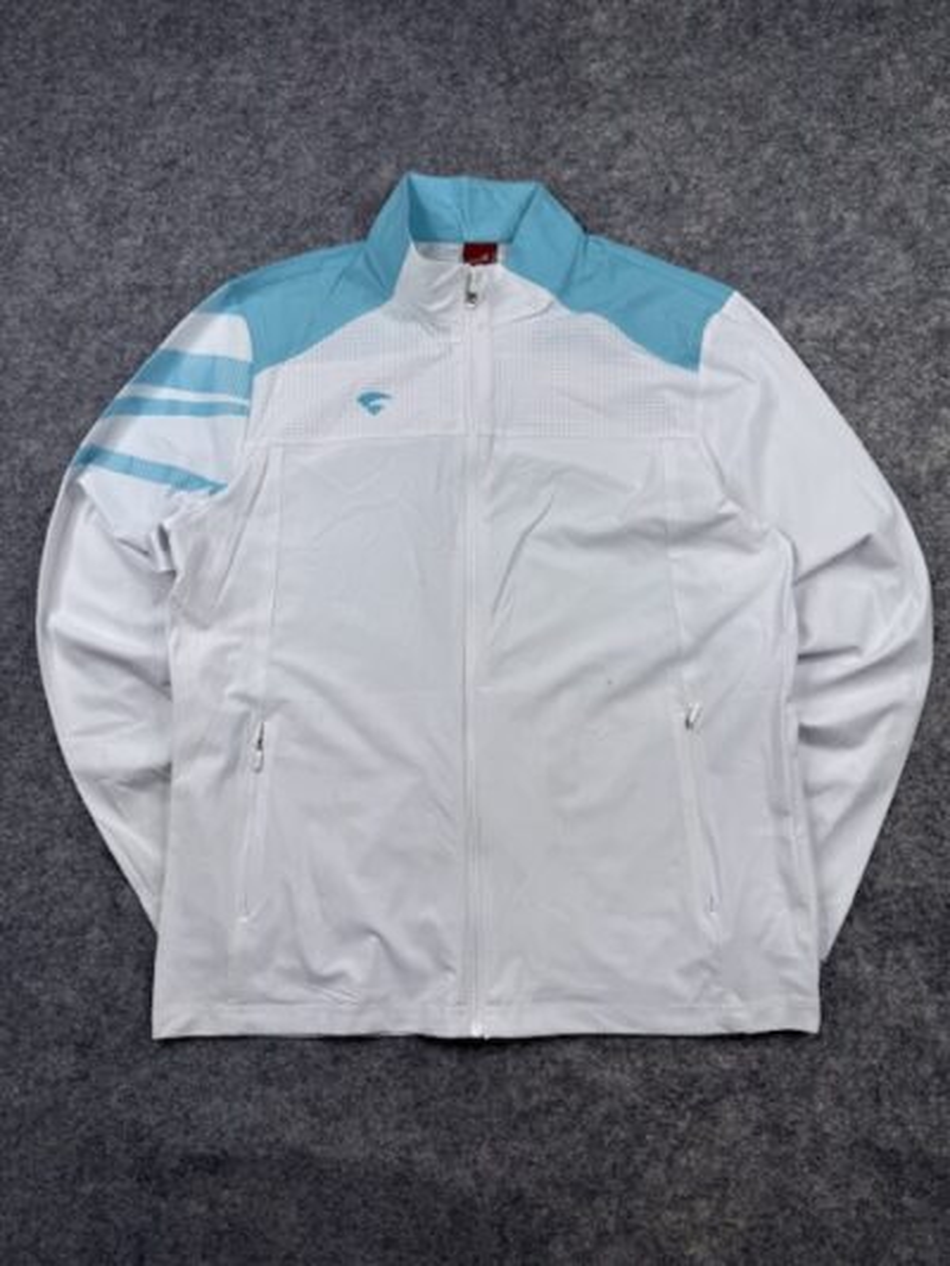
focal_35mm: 24
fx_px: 878
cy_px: 633
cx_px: 475
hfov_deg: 56.8
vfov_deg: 71.6
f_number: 1.78
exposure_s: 1/397
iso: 80
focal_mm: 6.76
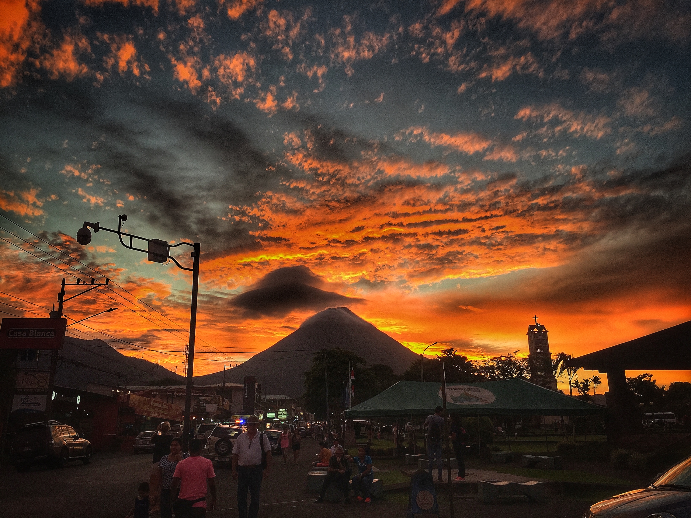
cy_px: 259
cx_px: 346
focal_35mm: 29
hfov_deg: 61.7
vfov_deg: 48.2
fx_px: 579
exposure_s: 1/120
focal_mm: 4.15
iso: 32
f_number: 2.2
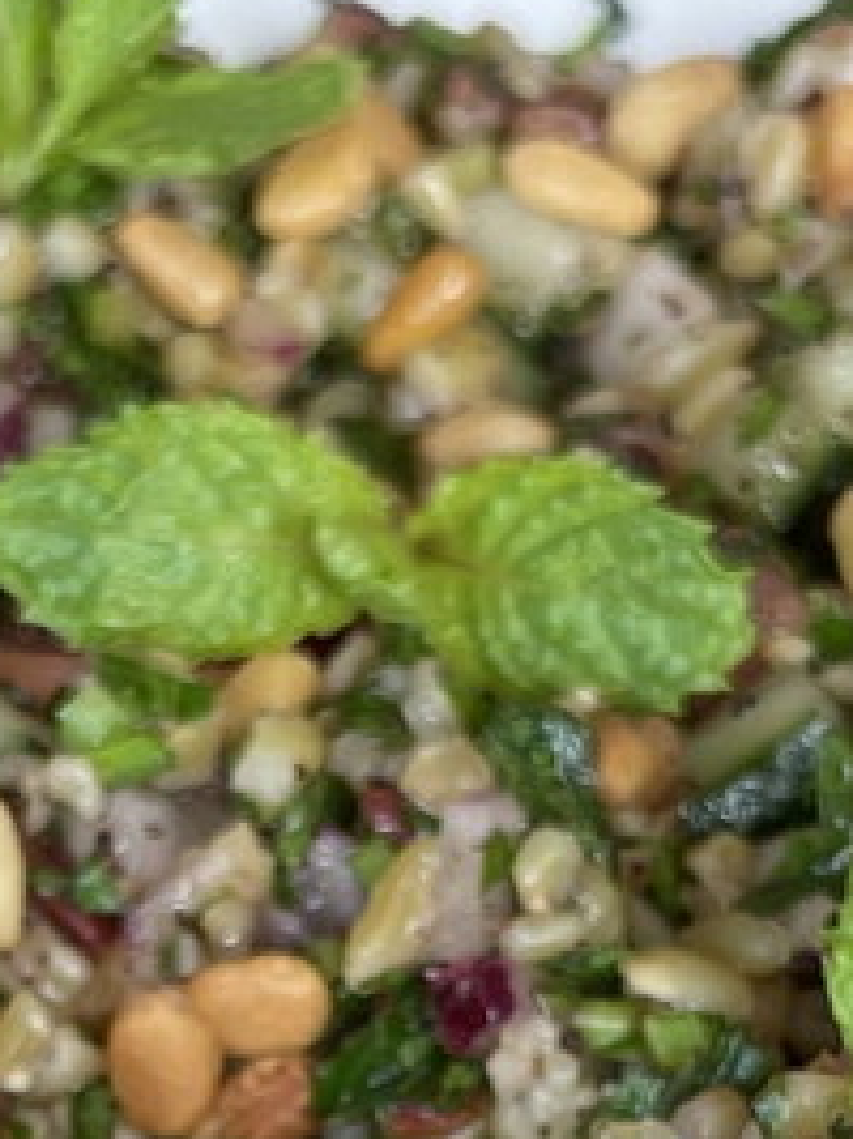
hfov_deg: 9.5
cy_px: 1540
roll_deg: -0.6
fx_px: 5130
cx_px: 260
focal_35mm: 156
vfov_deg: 12.2
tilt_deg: -37.6
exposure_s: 1/121
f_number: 1.6
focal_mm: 4.2
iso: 40
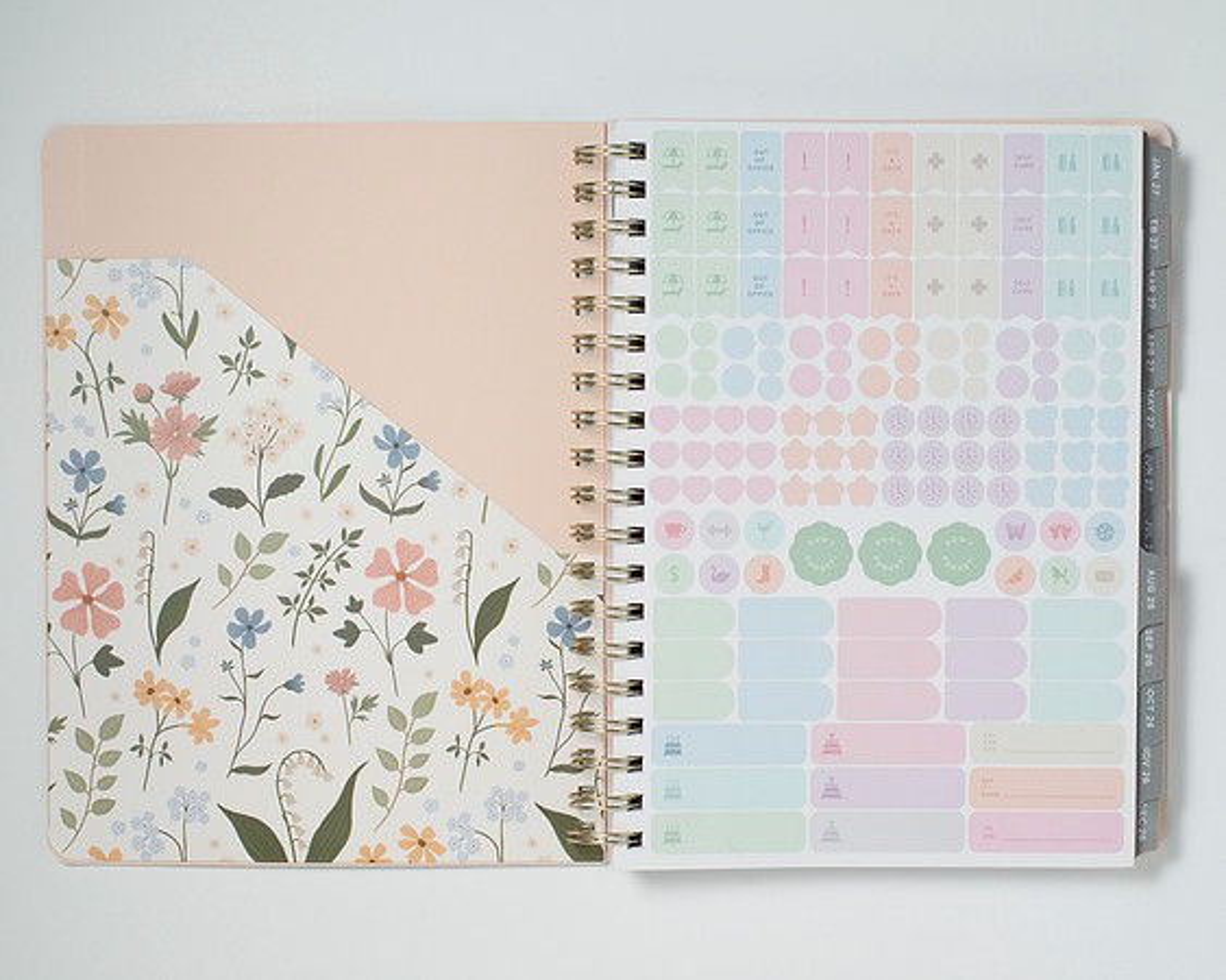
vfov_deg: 24.3
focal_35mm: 63
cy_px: 511
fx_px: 2274
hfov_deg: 30.2
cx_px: 660
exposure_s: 1/200
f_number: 9
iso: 200
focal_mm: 50
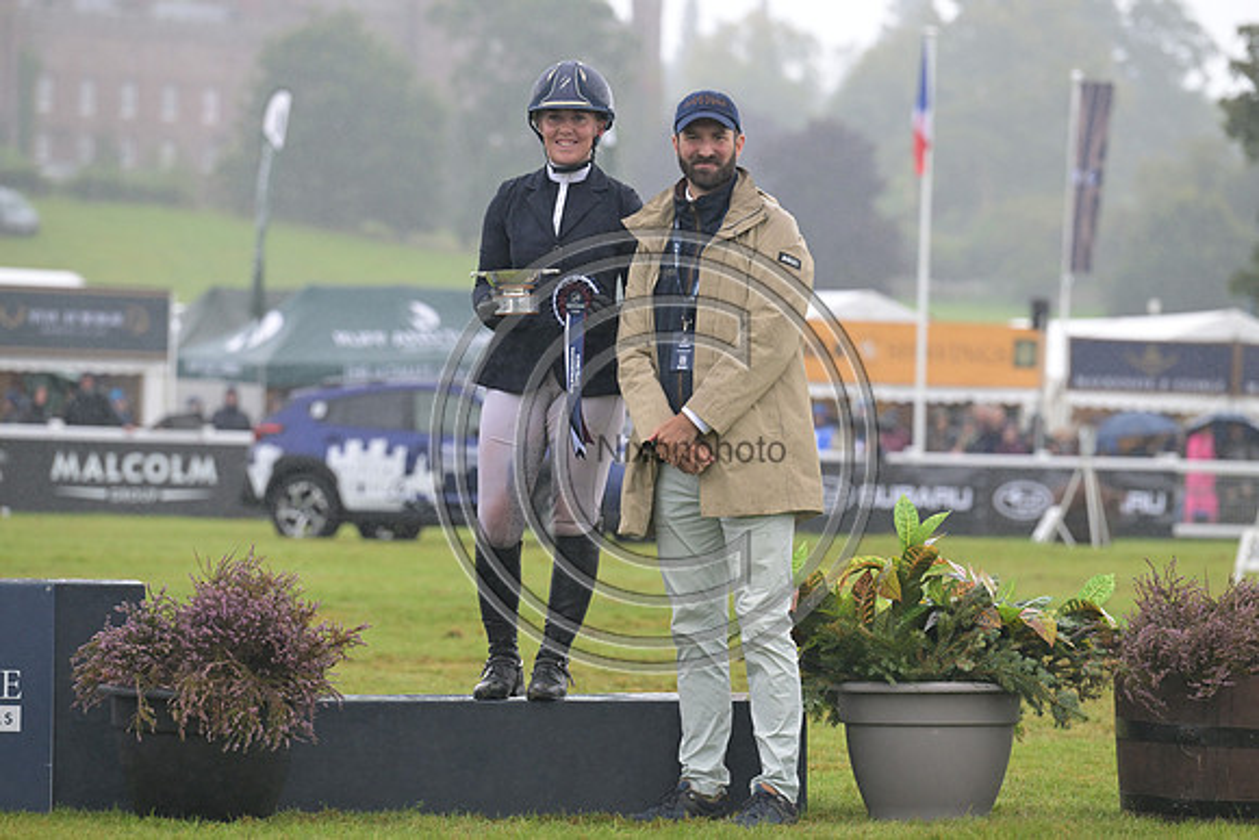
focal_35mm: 200
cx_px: 630
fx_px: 6996
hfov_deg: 10.3
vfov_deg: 6.9
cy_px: 420
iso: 1600
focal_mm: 200
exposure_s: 1/1000
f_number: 5
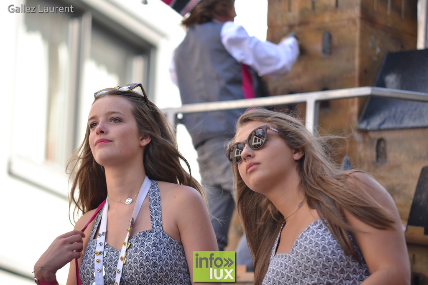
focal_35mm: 188
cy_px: 142
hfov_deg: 11.0
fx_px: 2229
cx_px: 214
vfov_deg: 7.3
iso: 100
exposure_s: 1/250
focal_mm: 125
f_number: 3.2
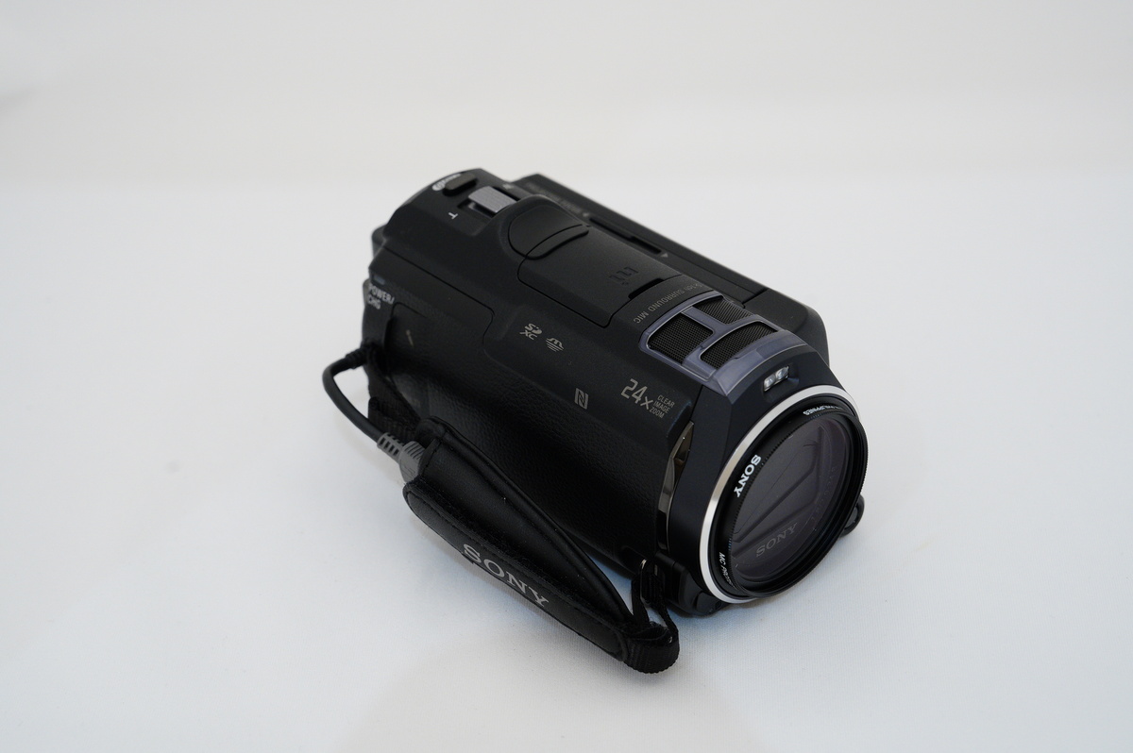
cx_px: 566
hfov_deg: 28.9
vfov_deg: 19.4
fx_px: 2201
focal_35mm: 70
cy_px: 376
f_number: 8
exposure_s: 1/125
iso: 2000
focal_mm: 70
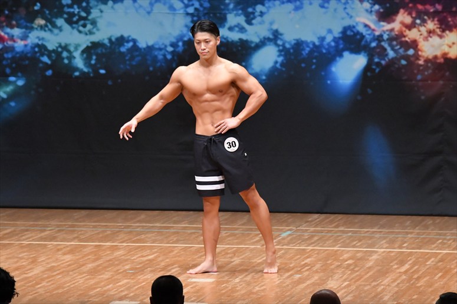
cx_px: 228
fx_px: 3236
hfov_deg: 8.1
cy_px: 152
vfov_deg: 5.4
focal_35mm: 255
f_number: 5.6
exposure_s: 1/400
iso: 8000
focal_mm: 170
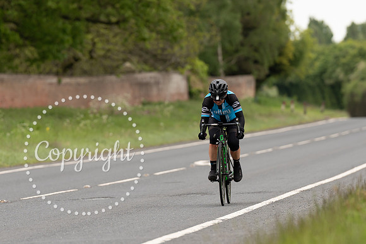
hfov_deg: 5.6
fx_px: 3769
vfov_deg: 3.7
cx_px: 220
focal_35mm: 371
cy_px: 103
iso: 250
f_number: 3.5
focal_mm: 200
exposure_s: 1/1000
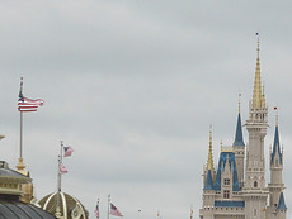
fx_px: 1934
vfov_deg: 6.5
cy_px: 185
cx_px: 249
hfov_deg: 8.6
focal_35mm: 229
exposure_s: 1/320
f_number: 5.2
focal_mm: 15.1
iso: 100
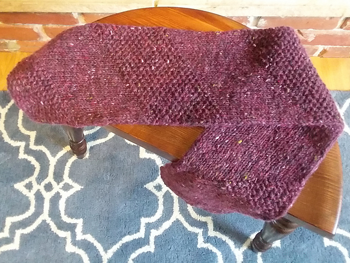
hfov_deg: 56.8
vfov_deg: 44.1
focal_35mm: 32
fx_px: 324
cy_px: 120
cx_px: 177
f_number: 1.9
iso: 500
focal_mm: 2.47
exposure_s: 1/15
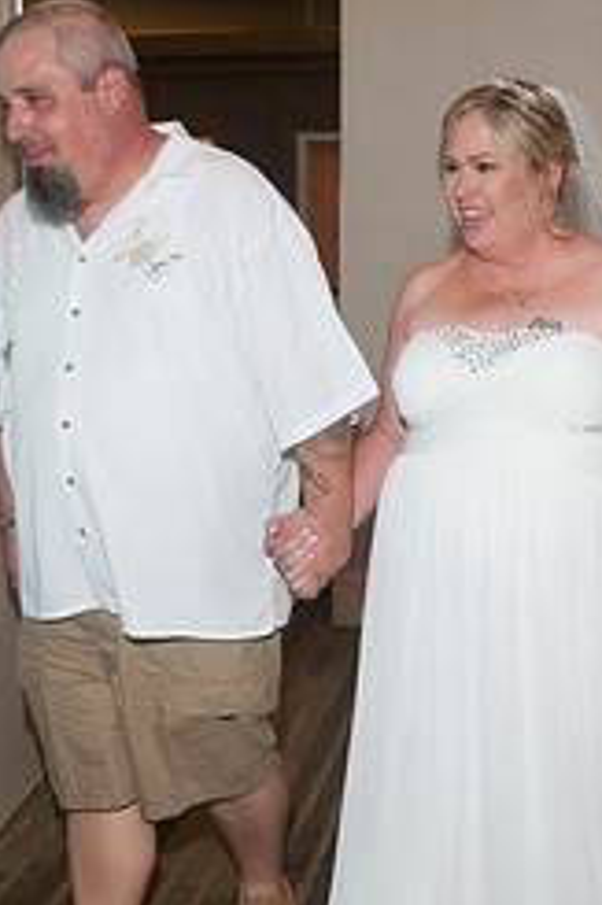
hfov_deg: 24.6
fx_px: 1381
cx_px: 338
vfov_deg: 36.2
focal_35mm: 55
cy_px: 502
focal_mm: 20
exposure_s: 1/50
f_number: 5.6
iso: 400
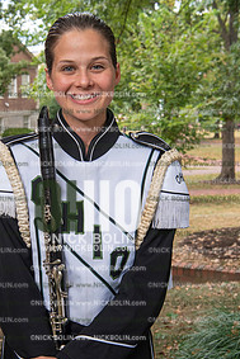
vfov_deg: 28.8
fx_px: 699
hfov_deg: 19.4
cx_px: 88
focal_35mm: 70
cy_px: 216
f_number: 8
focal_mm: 44
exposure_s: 1/100
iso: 500
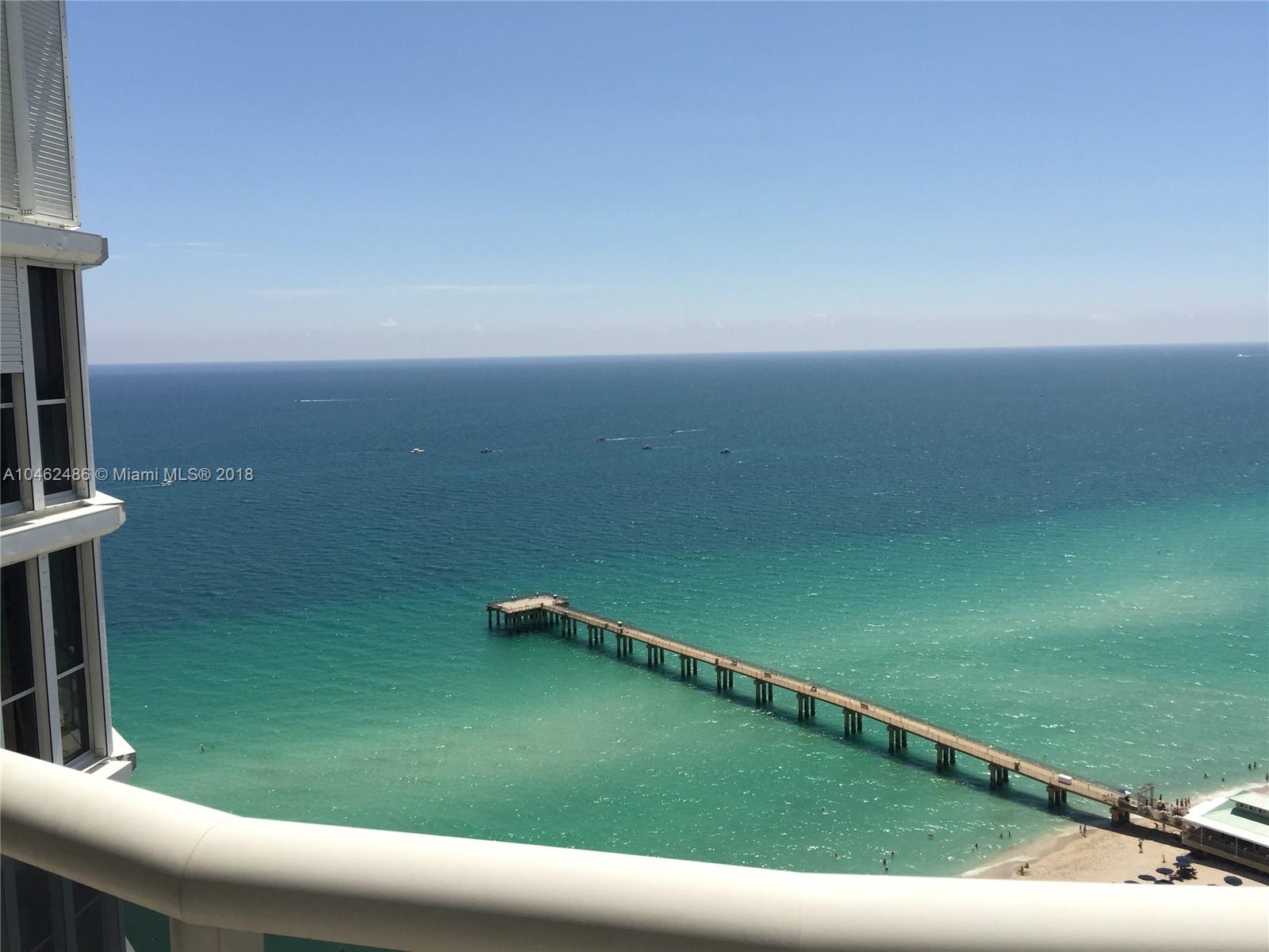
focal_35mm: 29
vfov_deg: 48.2
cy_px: 476
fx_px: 1063
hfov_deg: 61.7
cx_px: 634
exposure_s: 1/3300
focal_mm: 4.15
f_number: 2.2
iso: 32
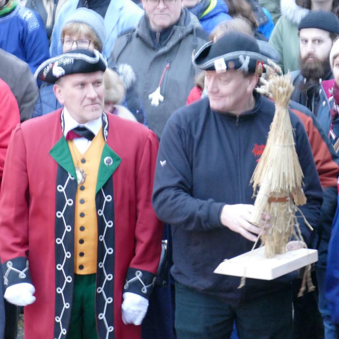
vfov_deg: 5.7
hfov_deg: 5.7
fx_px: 3401
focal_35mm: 307
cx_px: 161
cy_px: 170
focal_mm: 87.58
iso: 1600
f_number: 4
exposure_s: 1/13
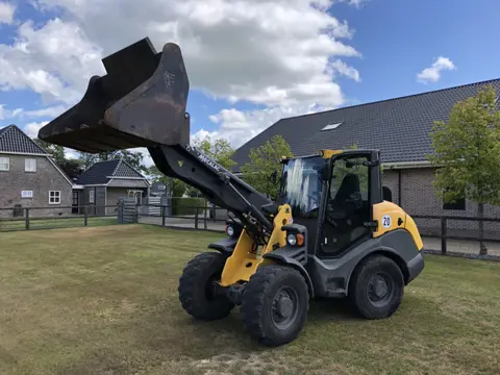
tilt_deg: +2.6
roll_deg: -0.5
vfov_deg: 49.7
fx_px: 404
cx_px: 250
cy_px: 188
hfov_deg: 63.4
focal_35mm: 28
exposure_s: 1/1297
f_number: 1.8
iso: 20
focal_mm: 3.99
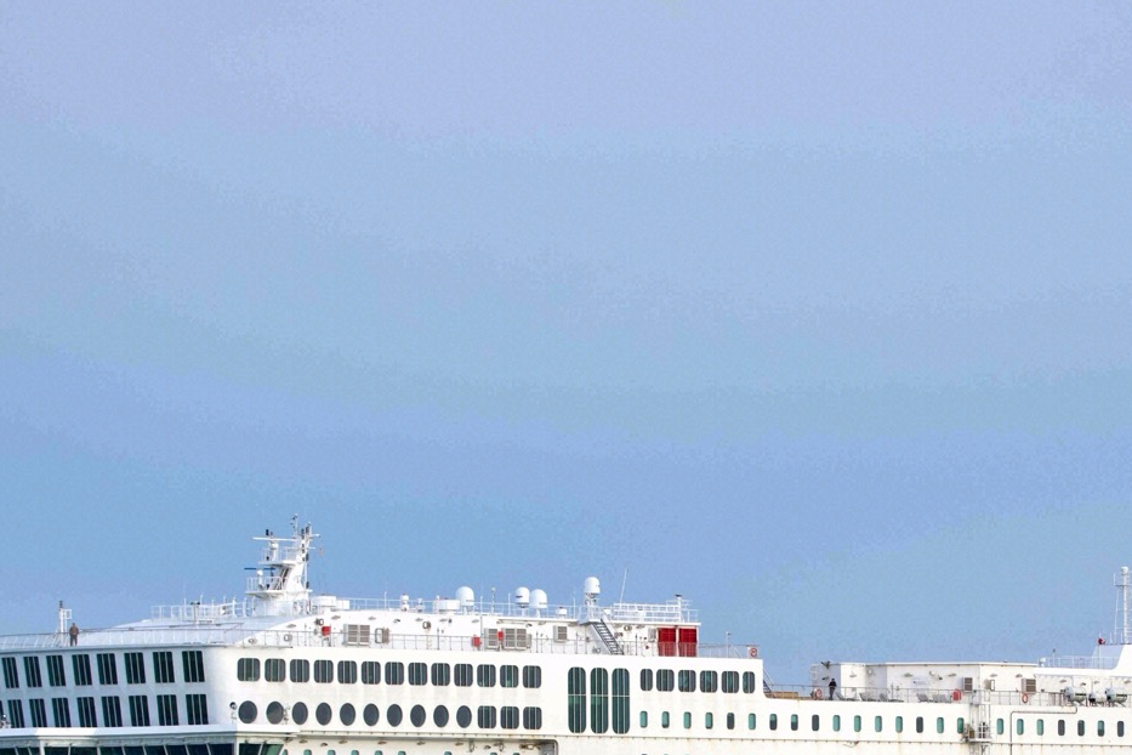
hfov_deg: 7.6
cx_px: 780
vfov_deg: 5.1
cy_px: 823
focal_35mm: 270
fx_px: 8489
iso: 125
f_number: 5
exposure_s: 1/500
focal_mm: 70
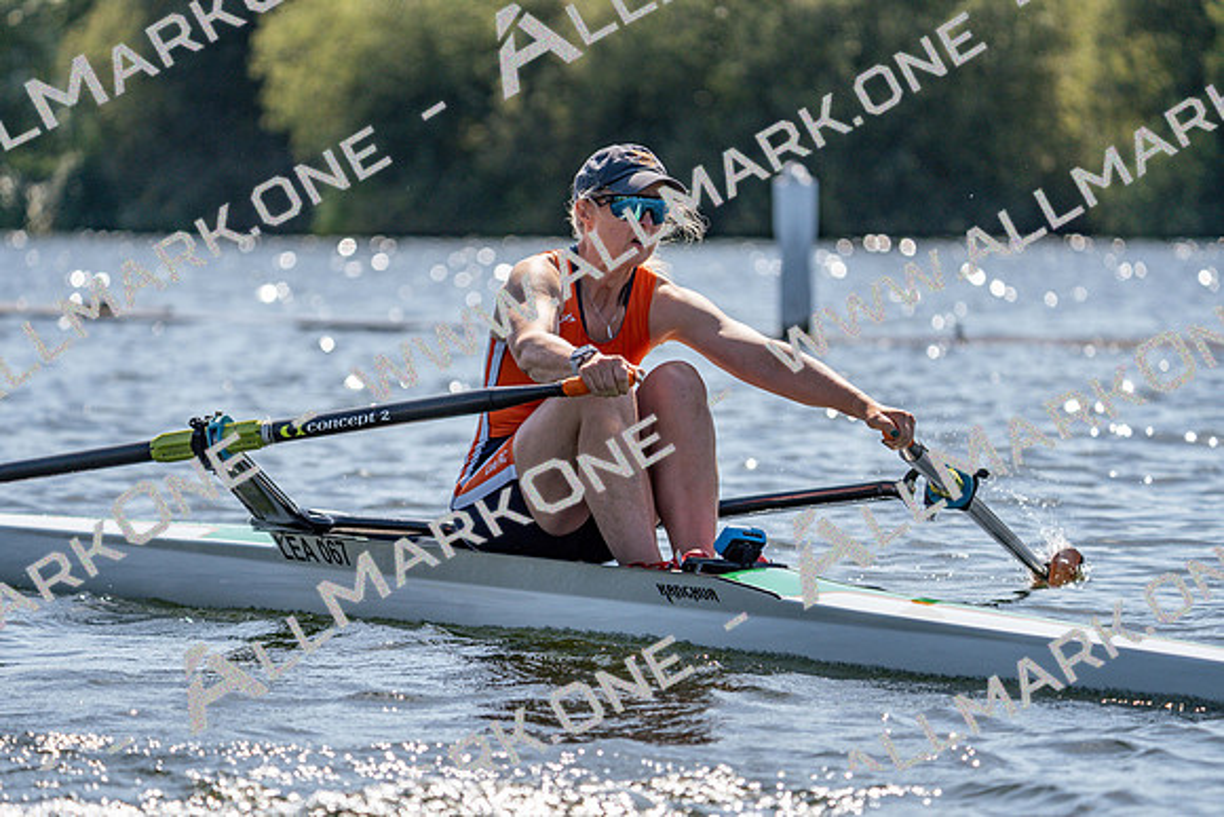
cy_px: 408
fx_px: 8264
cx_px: 612
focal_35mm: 243
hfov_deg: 8.5
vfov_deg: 5.7
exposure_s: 1/2000
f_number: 5.6
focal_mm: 243
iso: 250
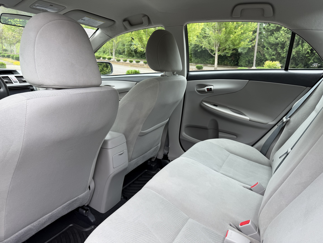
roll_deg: -0.5
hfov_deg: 71.6
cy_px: 122
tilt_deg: -15.5
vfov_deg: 56.8
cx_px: 162
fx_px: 224
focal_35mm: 24
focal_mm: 6.76
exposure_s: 1/217
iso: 64
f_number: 1.78
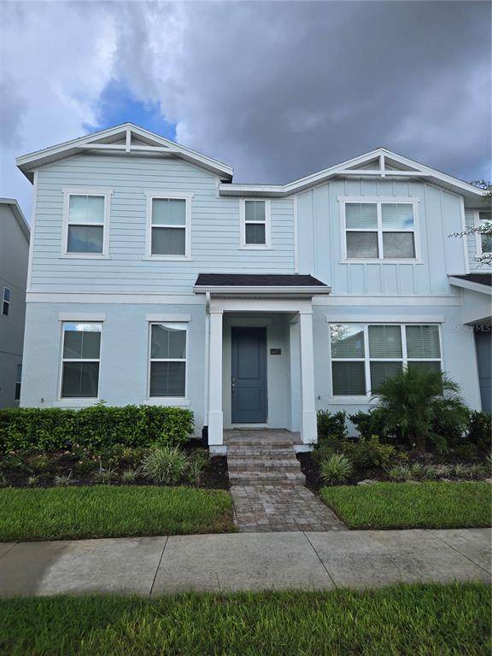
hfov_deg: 58.9
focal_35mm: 23
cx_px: 246
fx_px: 436
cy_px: 328
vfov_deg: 73.9
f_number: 1.8
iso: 25
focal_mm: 5.4
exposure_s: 1/679
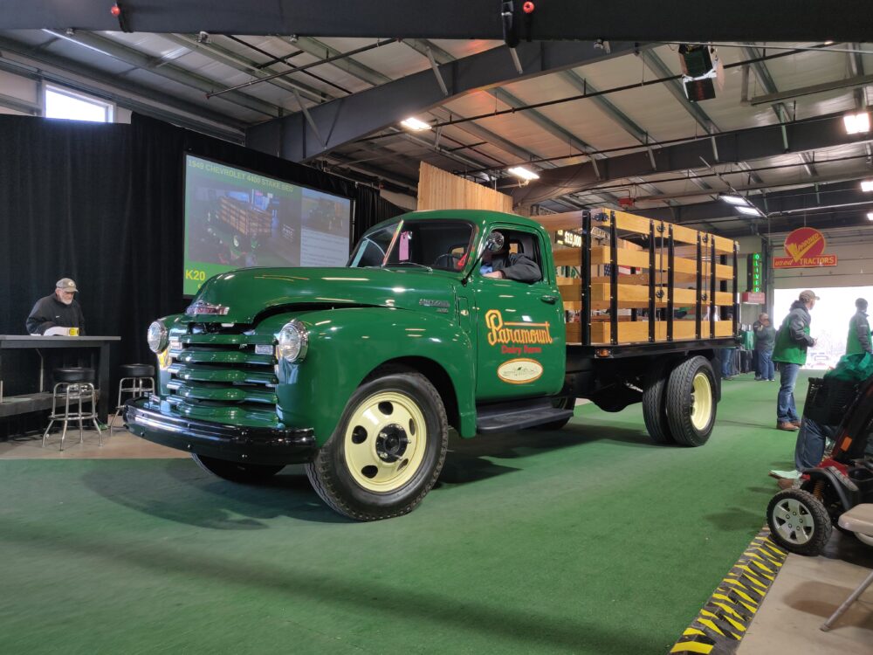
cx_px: 436
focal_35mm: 25
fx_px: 630
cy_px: 328
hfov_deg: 69.4
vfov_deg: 54.9
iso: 160
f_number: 1.7
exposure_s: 1/100
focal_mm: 4.25
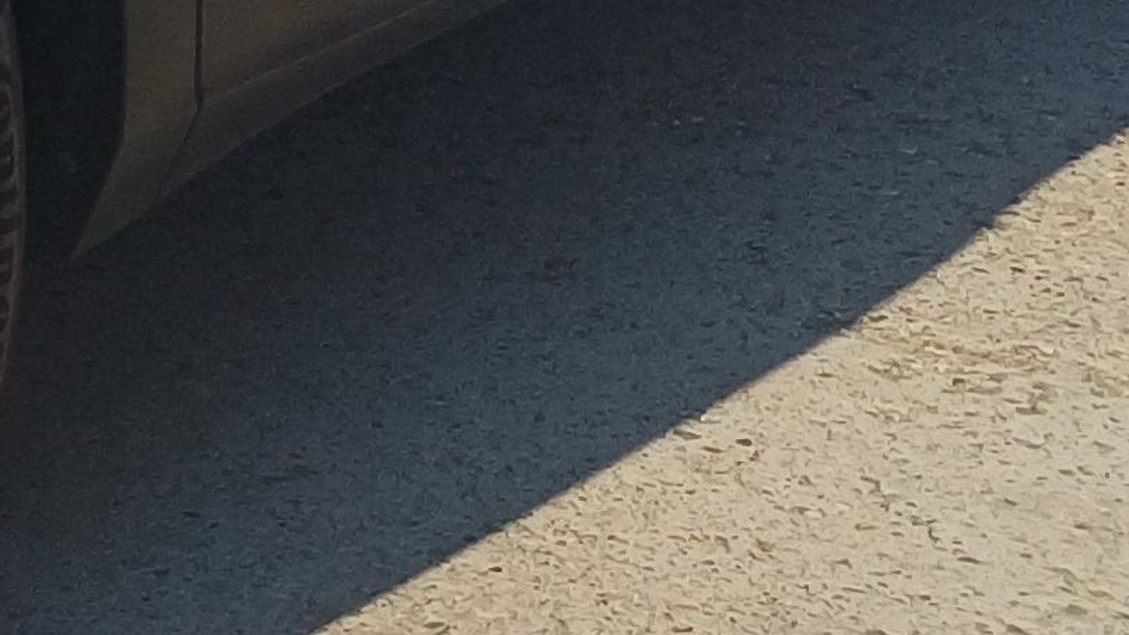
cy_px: -899
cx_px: -821
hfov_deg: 14.3
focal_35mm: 135
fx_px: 4042
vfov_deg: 8.2
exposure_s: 1/1658
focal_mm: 4.65
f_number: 1.8
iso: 50
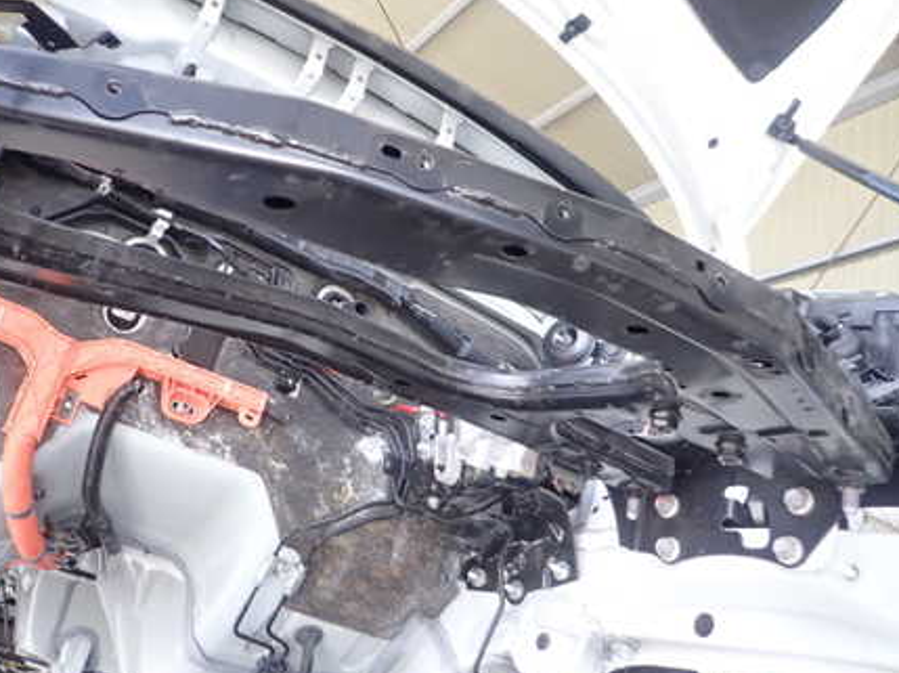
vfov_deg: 40.5
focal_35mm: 35
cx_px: 298
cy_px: 287
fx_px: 908
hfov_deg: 51.7
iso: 250
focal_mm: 4.5
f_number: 2
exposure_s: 1/30
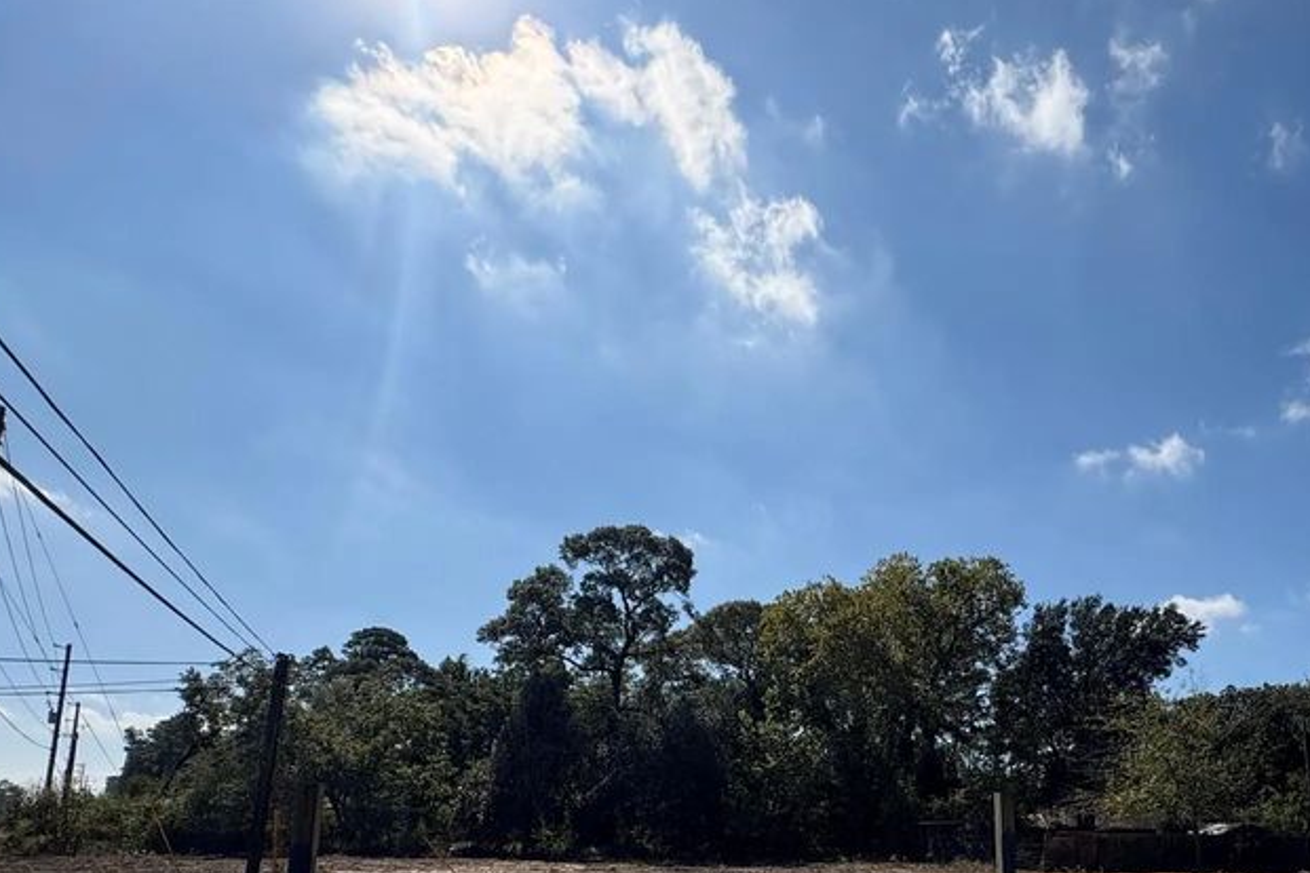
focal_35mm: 24
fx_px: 873
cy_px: 696
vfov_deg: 50.0
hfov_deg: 71.4
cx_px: 884
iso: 50
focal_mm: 2.22
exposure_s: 1/3106
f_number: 2.2
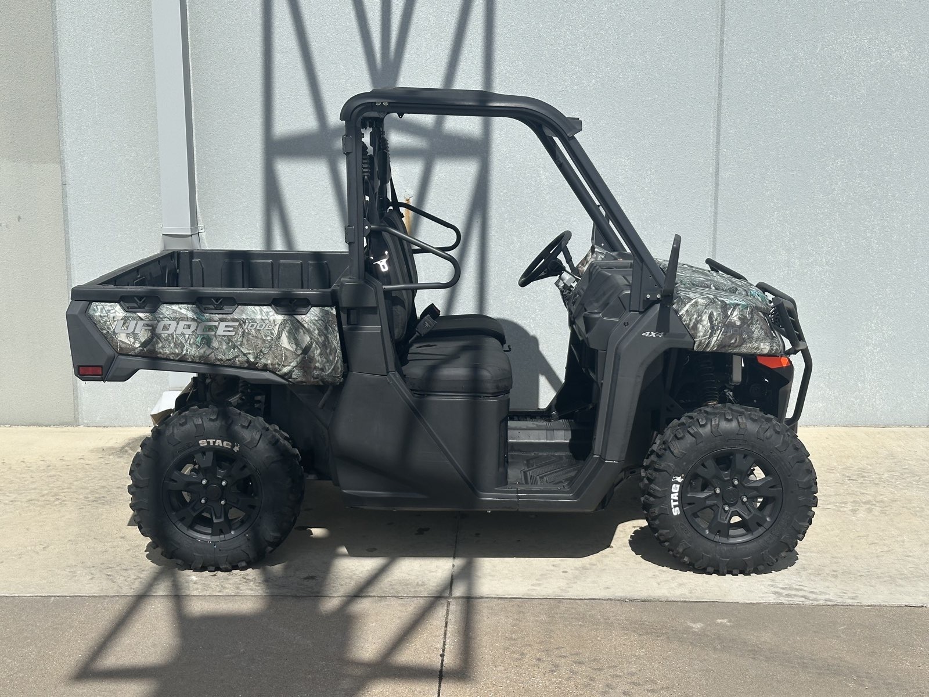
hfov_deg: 39.7
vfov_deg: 30.3
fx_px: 1288
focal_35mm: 48
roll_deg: -0.2
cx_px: 464
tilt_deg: -9.0
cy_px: 348
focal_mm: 6.86
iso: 64
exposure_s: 1/6623
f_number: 1.78
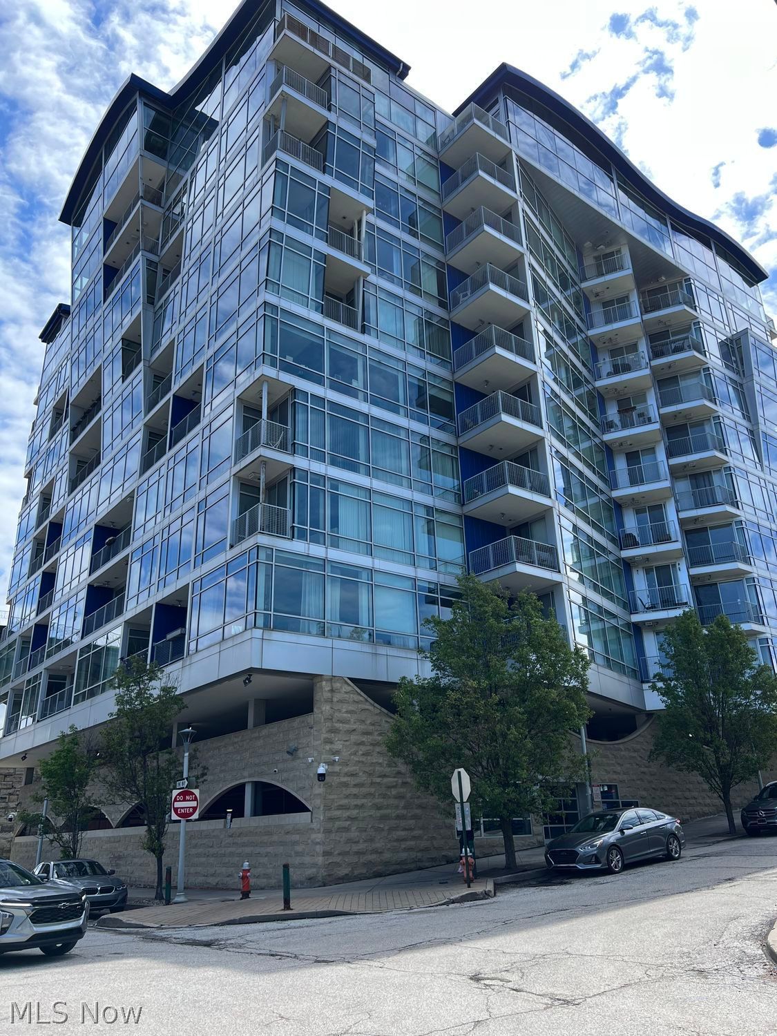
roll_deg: +2.3
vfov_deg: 67.3
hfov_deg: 53.1
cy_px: 518
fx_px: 778
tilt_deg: +22.9
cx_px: 388
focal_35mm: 26
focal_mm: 5.7
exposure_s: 1/1412
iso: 50
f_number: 1.5
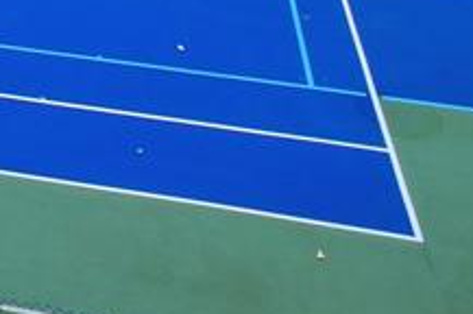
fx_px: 1364
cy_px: -397
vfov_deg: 11.3
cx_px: -331
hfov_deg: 16.9
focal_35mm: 104
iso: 100
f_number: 2.8
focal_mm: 8.4
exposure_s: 1/80
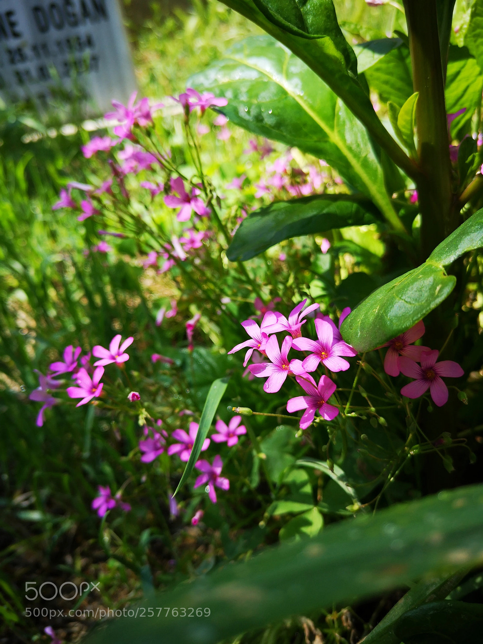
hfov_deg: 51.4
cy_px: 322
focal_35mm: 27
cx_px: 242
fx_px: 502
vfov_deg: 65.3
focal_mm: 3.95
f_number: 1.8
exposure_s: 1/861
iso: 50
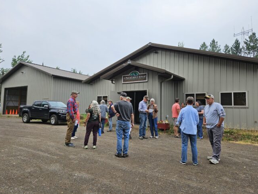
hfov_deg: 69.4
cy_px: 92
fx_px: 186
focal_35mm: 25
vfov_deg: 54.9
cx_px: 125
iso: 25
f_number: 1.8
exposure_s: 1/1067
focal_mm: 5.4
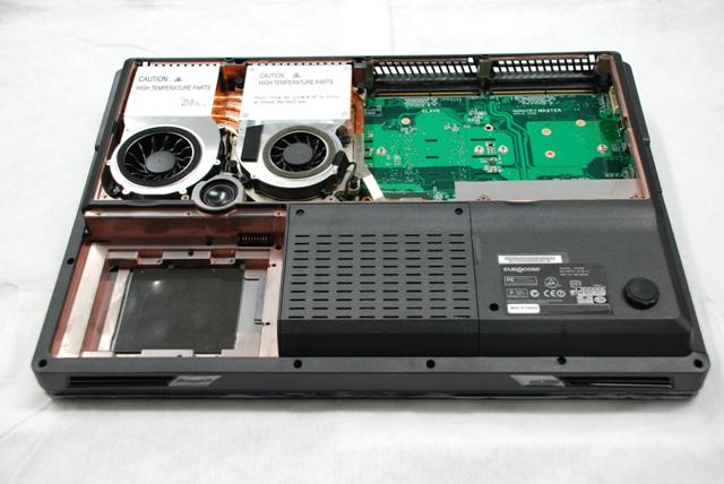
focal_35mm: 39
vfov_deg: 34.3
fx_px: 785
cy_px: 242
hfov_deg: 49.5
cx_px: 362
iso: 400
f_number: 4
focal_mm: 26
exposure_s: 1/13
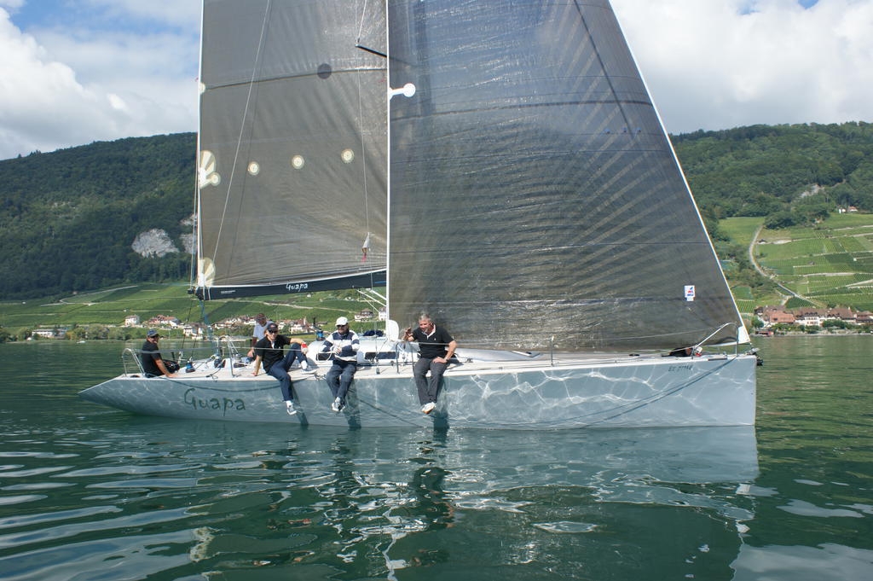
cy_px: 290
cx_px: 436
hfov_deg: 62.0
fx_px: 727
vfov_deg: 43.5
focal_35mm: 30
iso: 100
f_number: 10
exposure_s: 1/160
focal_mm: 20
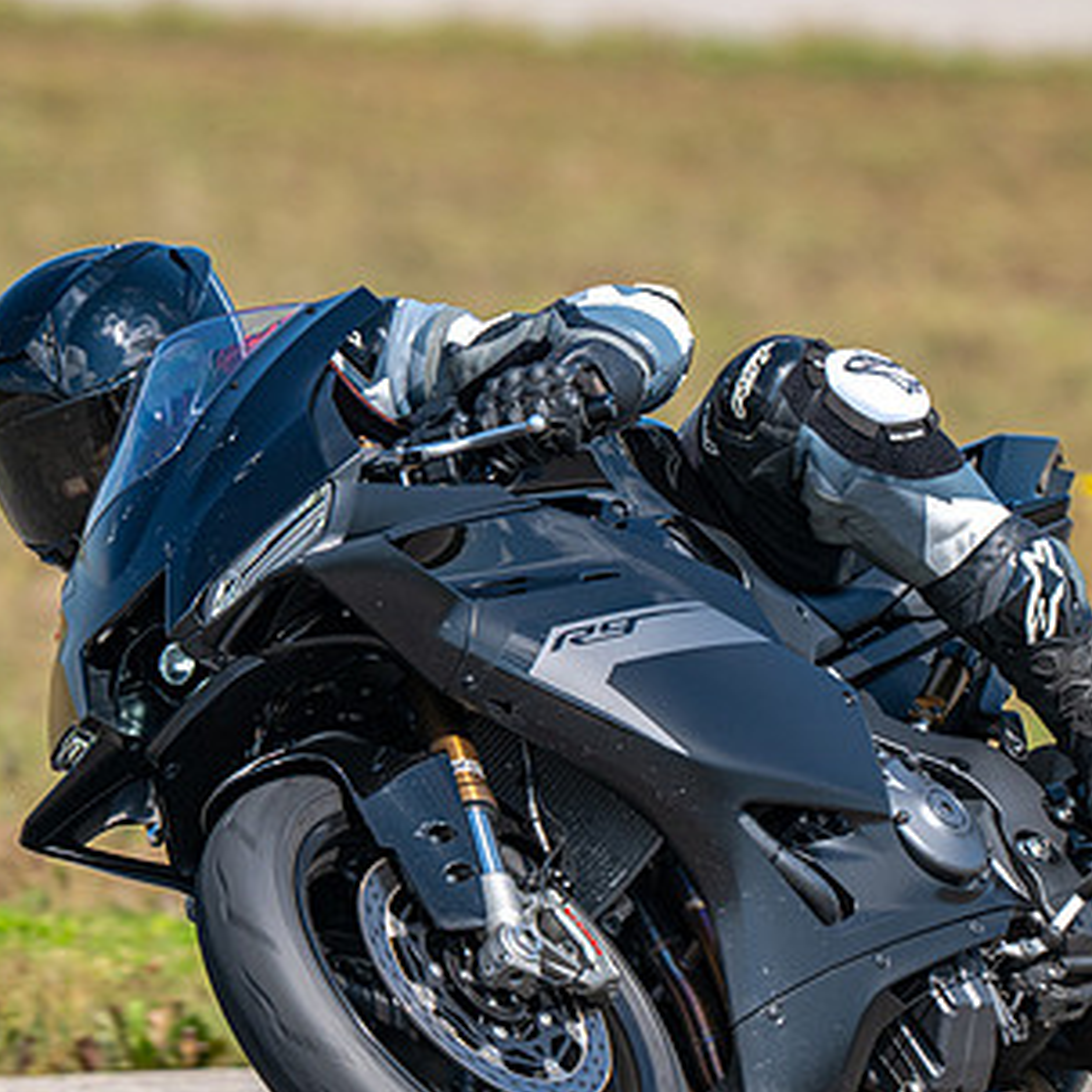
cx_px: 562
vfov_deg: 2.2
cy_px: 672
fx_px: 28445
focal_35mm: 797
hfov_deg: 2.2
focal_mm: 490
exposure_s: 1/1250
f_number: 6.3
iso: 400
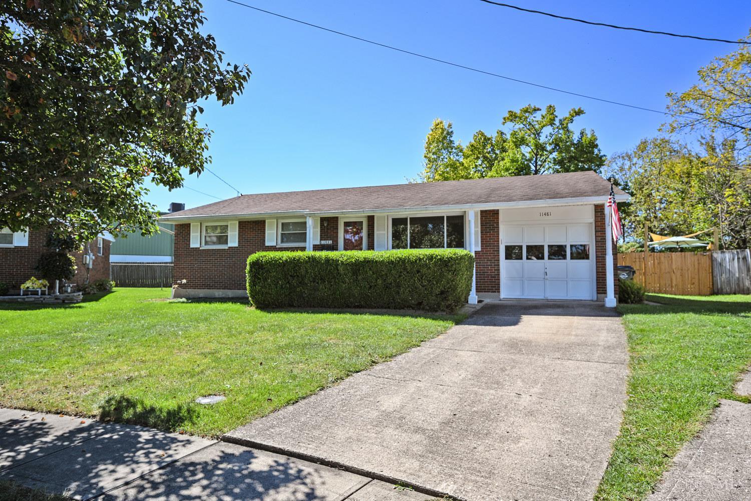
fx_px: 428
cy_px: 250
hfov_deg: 82.6
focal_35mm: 20
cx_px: 376
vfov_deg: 60.7
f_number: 6.3
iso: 100
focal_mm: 20.5
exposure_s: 1/320
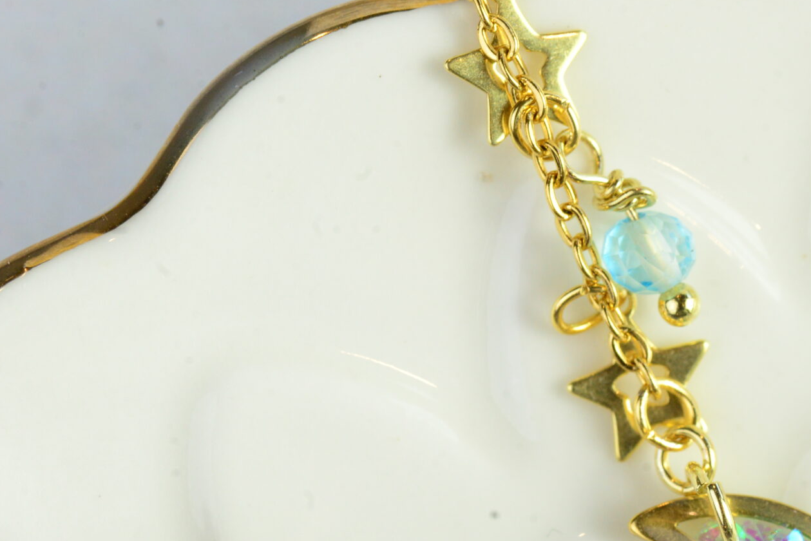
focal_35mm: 183
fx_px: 4123
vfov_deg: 7.5
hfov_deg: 11.1
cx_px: 799
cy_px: 505
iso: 1600
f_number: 18
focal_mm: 90
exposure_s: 1/100
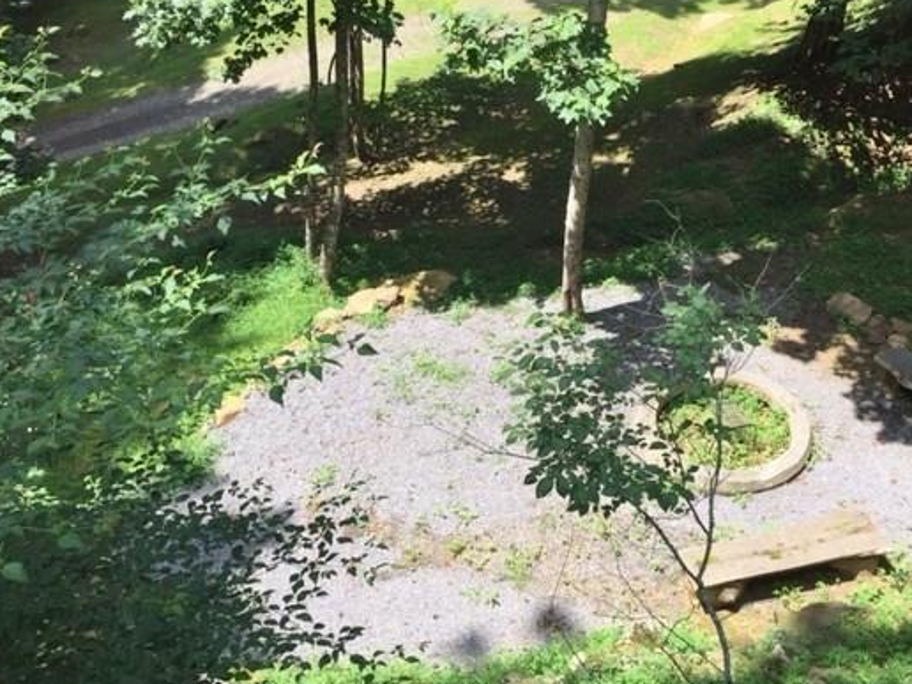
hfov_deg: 51.2
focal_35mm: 36
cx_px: 518
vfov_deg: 39.7
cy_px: 343
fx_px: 948
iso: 32
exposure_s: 1/824
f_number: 2.2
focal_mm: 4.15
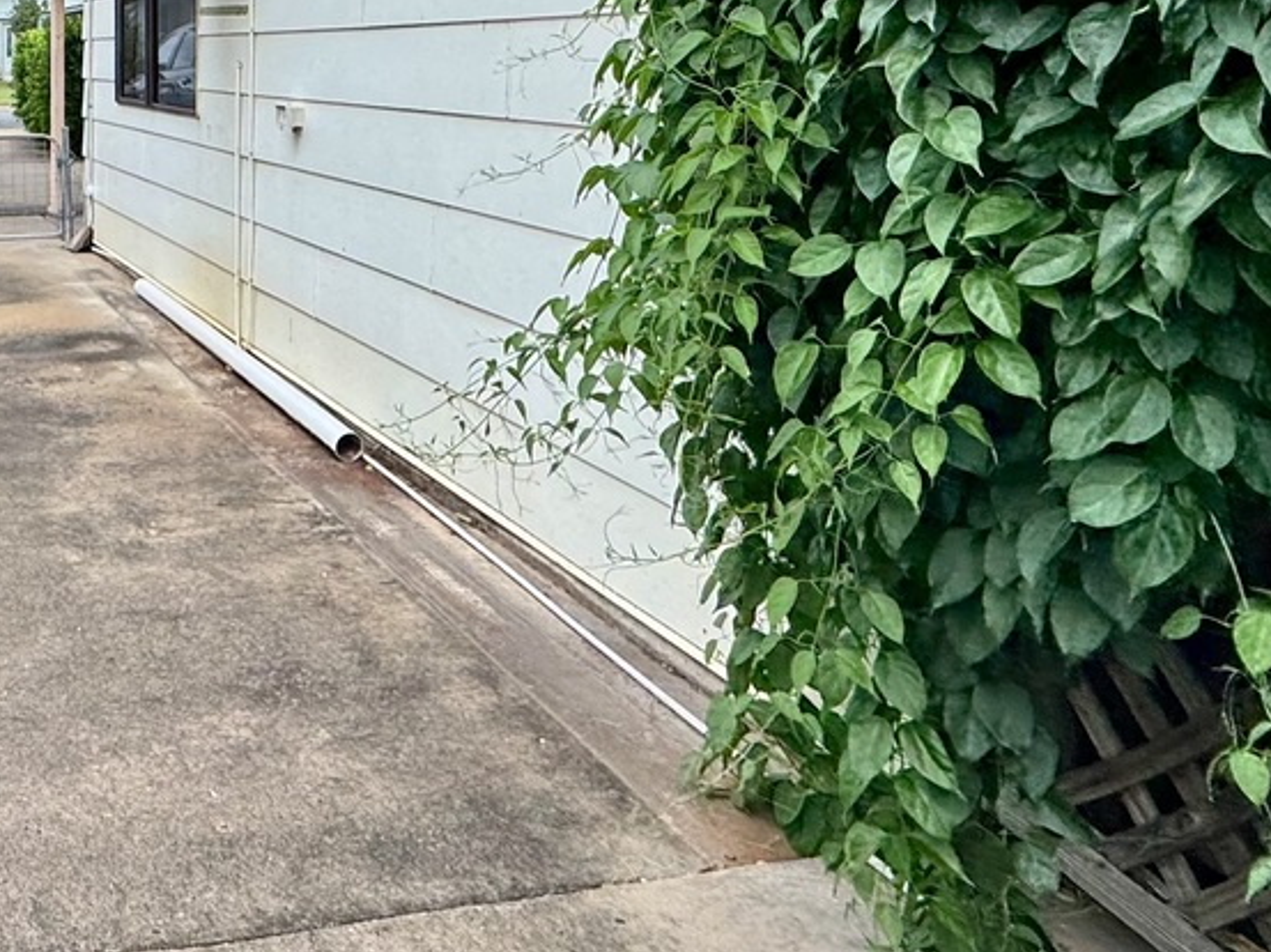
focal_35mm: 38
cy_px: 93
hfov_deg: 44.0
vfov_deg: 35.4
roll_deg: -1.1
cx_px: 94
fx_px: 1394
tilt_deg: -4.2
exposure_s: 1/544
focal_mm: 2.22
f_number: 2.2
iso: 40
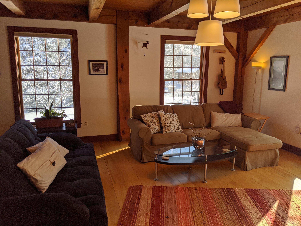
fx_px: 235
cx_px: 150
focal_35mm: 27
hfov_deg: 65.3
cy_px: 113
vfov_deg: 51.4
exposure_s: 1/939
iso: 60
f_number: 1.8
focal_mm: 4.44
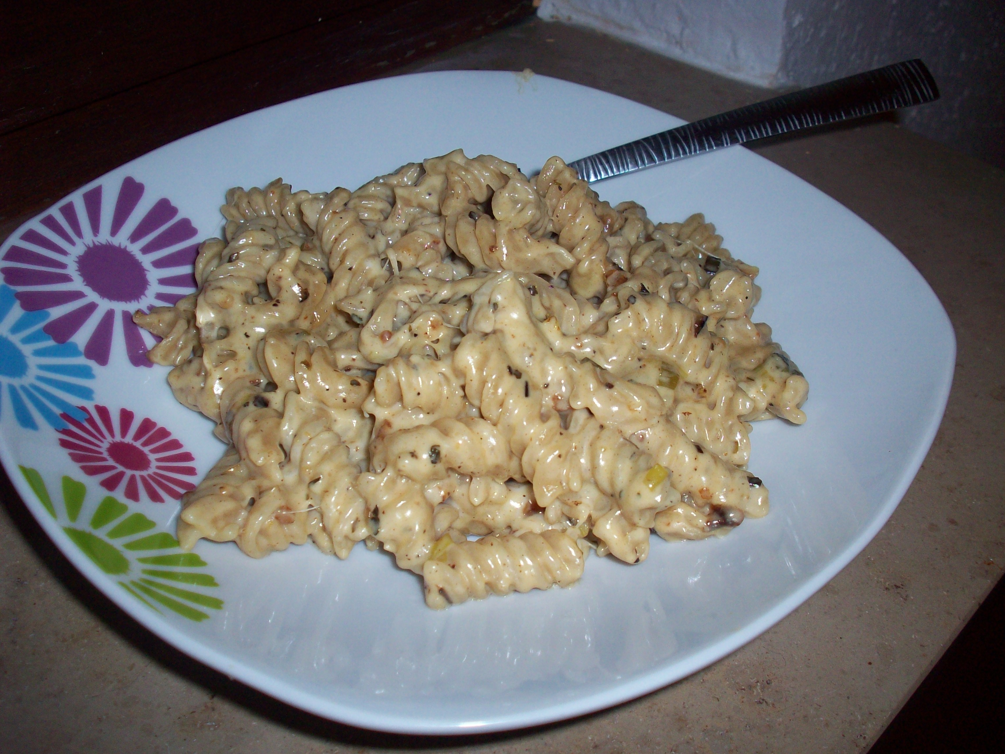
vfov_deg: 38.7
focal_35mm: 37
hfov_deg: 50.1
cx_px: 502
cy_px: 377
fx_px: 1074
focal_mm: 6.2
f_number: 2.8
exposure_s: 1/64
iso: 80
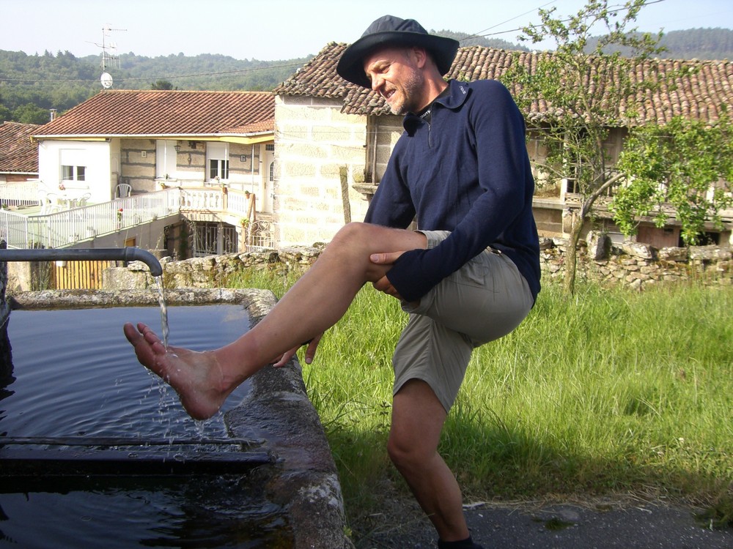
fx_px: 805
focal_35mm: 38
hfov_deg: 49.0
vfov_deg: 37.7
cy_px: 274
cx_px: 366
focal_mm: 6.2
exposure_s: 1/200
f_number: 4.3
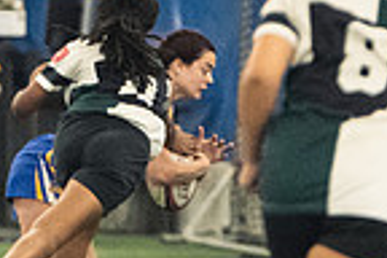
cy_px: 142
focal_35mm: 1205
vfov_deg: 1.1
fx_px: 12953
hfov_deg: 1.7
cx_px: 22
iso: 11400
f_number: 2.8
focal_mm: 200
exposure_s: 1/500
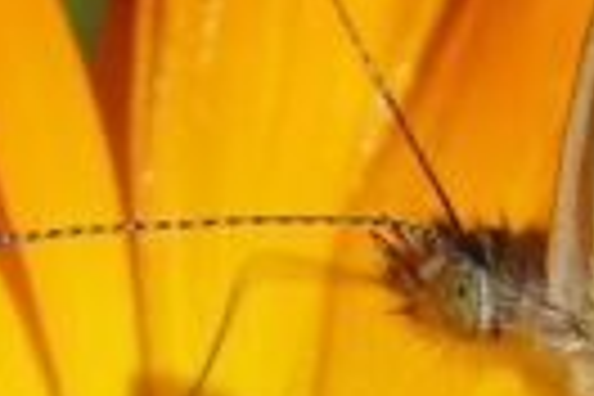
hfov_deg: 2.8
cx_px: 621
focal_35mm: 726
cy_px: 227
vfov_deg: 1.9
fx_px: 11978
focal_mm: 100
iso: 200
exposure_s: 1/125
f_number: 16
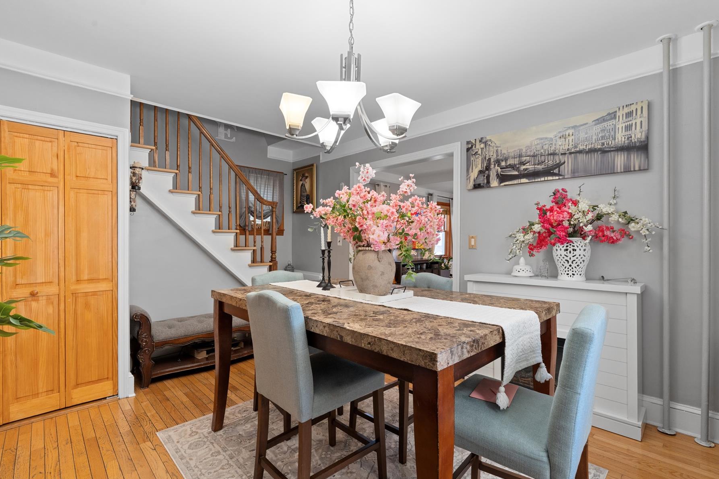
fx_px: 319
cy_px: 243
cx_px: 380
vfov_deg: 73.7
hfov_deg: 96.6
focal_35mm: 16
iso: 800
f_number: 10
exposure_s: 1/3
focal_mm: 14
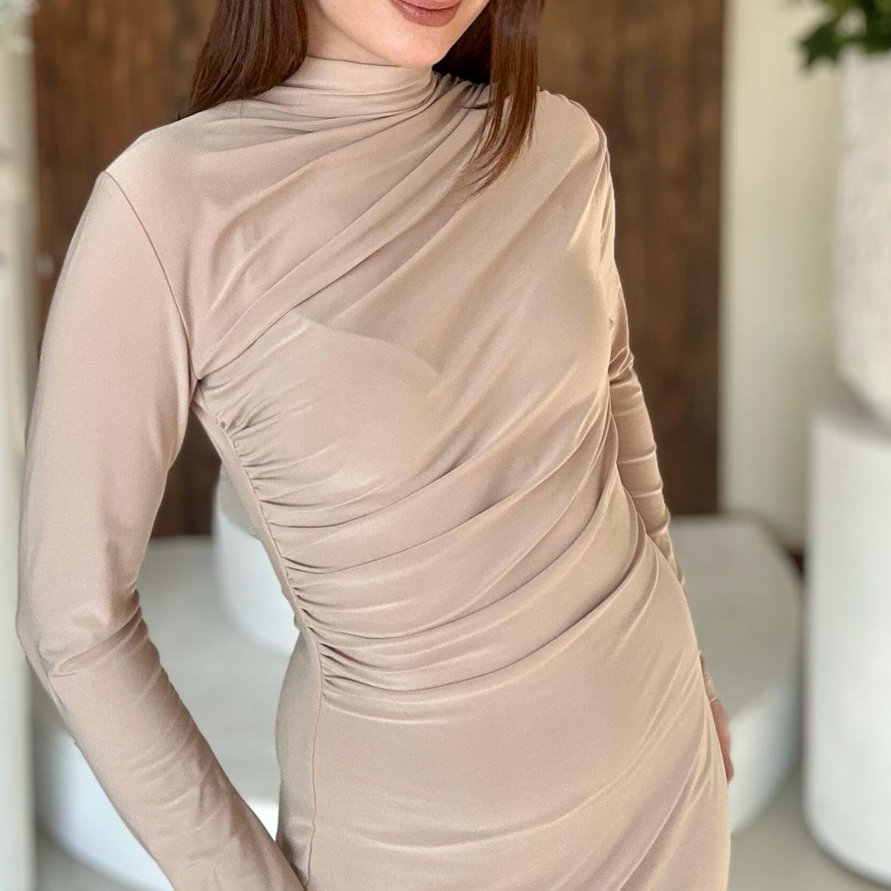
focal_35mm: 49
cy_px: 116
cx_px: 462
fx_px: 1427
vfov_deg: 33.2
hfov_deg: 34.7
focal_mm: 2.69
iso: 32
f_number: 1.9
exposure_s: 1/100
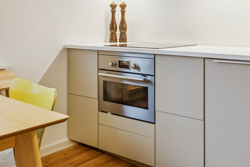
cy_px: 35
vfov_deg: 34.1
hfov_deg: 48.5
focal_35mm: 38
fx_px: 264
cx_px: 191
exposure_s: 1/160
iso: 1600
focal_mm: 19
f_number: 5.6
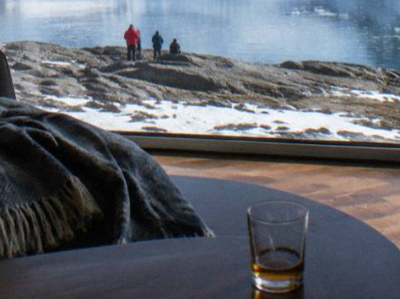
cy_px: 35
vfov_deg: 20.3
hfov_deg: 27.2
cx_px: 269
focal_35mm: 71
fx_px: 820
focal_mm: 35
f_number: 8
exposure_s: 1/400
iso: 400
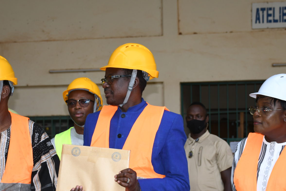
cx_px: 144
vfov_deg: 15.3
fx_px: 707
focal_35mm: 89
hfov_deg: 22.9
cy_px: 131
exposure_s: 1/200
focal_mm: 34
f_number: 4.2
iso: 200
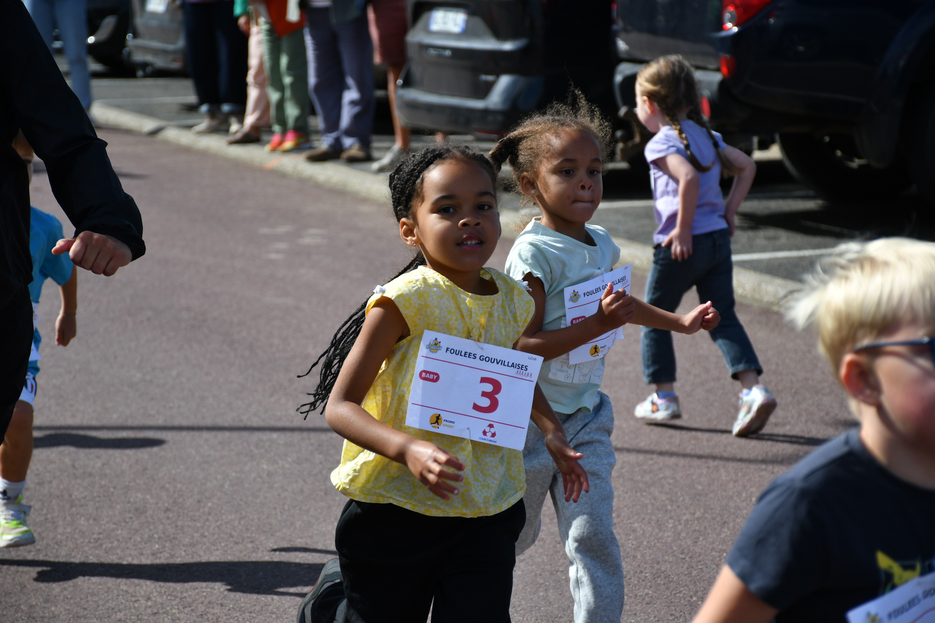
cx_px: 468
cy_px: 312
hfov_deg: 13.7
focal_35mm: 150
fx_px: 3896
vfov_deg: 9.1
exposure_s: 1/1250
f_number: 5.6
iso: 200
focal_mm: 100
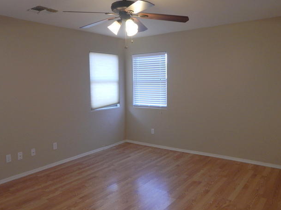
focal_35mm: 29
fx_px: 235
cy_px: 105
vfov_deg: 48.2
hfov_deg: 61.7
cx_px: 137
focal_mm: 4
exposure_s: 1/30
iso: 180
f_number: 3
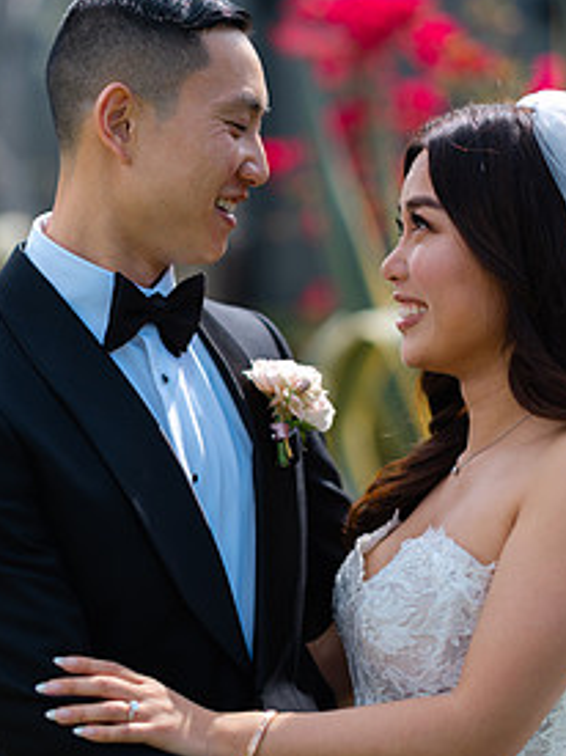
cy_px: 426
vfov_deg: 19.1
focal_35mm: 103
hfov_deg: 14.4
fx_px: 2247
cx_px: 276
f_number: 1.7
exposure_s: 1/4000
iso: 100
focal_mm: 80
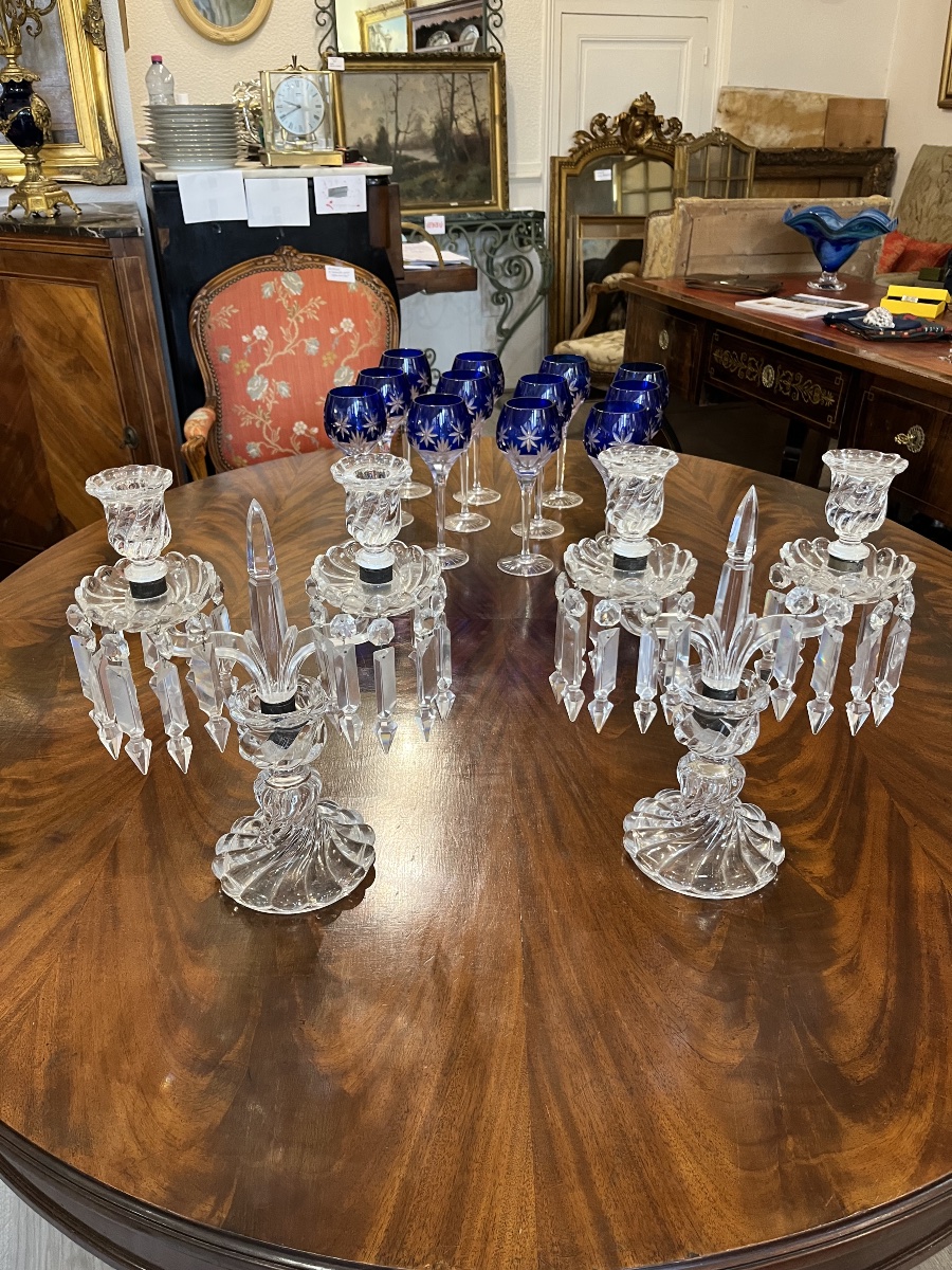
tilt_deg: -27.9
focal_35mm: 26
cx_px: 476
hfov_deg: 53.1
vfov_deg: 67.3
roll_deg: +0.9
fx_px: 953
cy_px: 635
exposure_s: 1/50
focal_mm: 5.1
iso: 250
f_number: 1.6
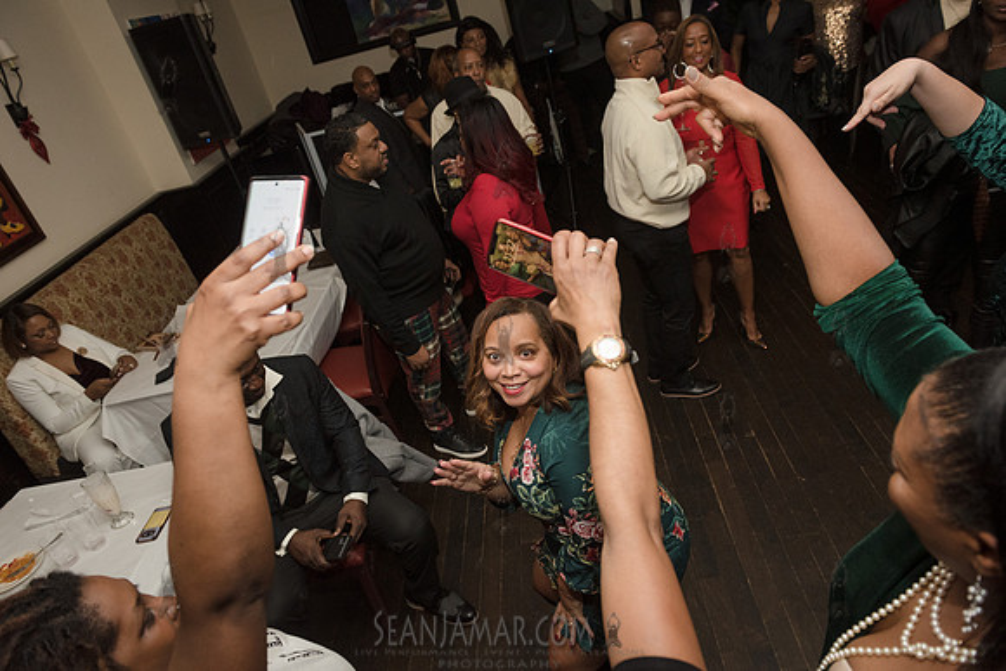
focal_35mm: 24
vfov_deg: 53.2
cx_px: 503
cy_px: 336
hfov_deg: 73.7
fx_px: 671
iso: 2000
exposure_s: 1/250
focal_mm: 24
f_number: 4.5
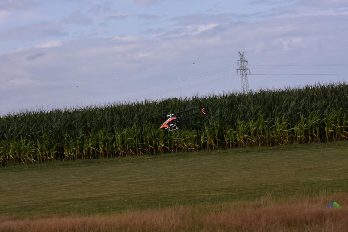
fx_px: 1087
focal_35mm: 112
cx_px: 174
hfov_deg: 18.2
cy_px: 116
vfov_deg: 12.2
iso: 400
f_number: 7.1
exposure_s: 1/1600
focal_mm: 75
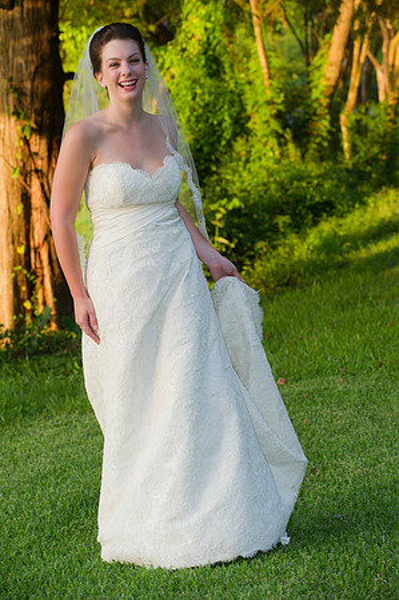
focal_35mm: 116
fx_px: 1933
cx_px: 200
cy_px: 300
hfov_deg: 11.8
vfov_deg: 17.7
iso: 400
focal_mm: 116
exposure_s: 1/125
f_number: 5.6
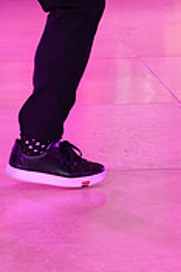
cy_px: -117
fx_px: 1572
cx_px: 160
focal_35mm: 208
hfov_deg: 6.6
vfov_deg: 9.7
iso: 2500
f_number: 5.6
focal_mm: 63
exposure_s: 1/250
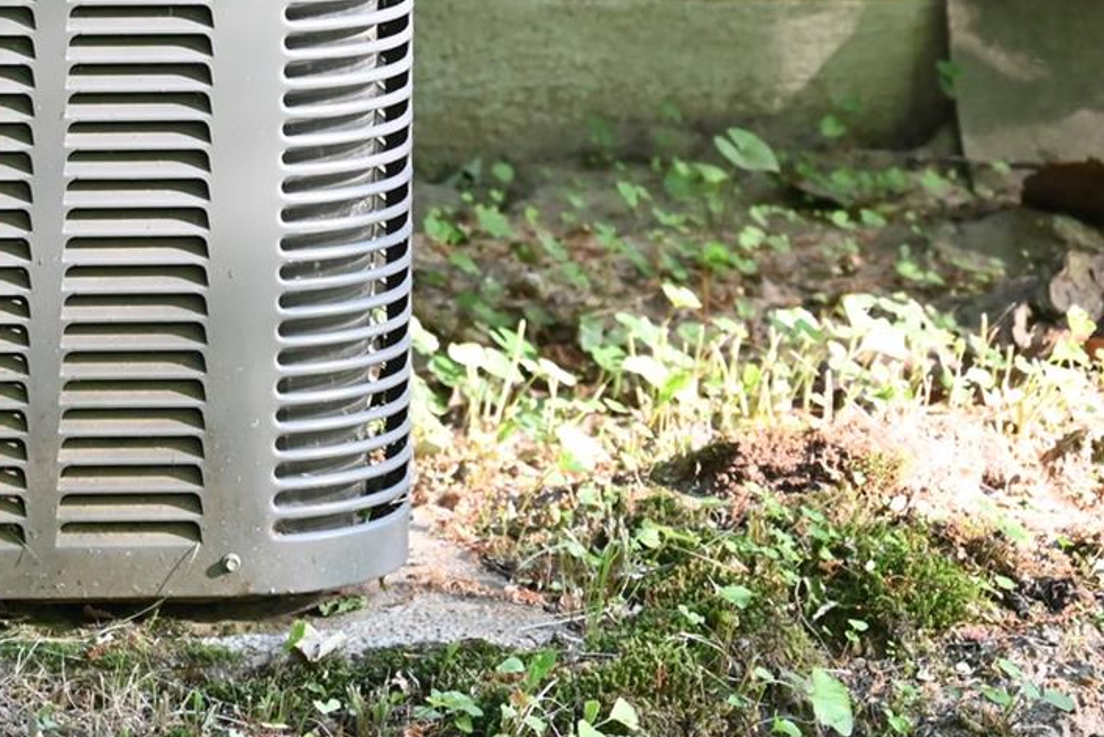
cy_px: -247
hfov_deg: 9.2
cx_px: -270
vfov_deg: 6.2
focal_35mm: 220
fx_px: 6749
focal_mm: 76
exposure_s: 1/125
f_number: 6
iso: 2200
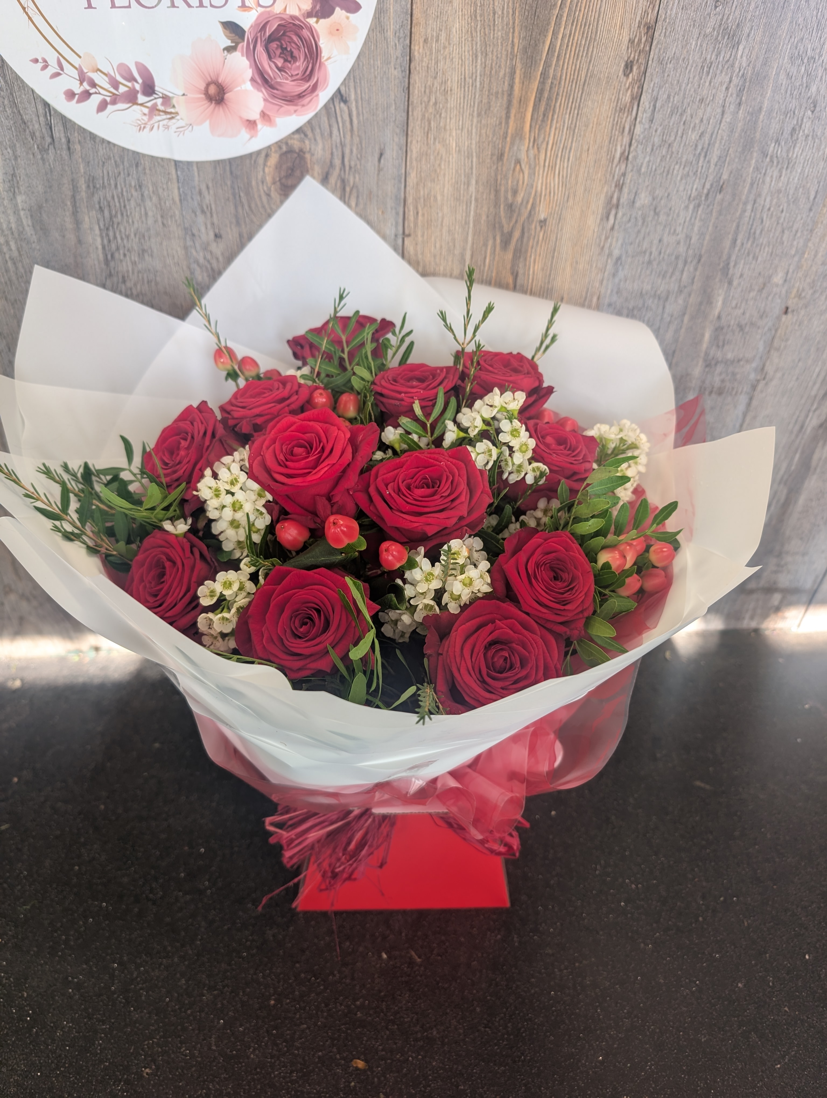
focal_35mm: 24
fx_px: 763
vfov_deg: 71.5
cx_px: 414
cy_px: 549
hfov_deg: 56.9
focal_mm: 6.9
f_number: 1.68
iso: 25
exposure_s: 1/24.1
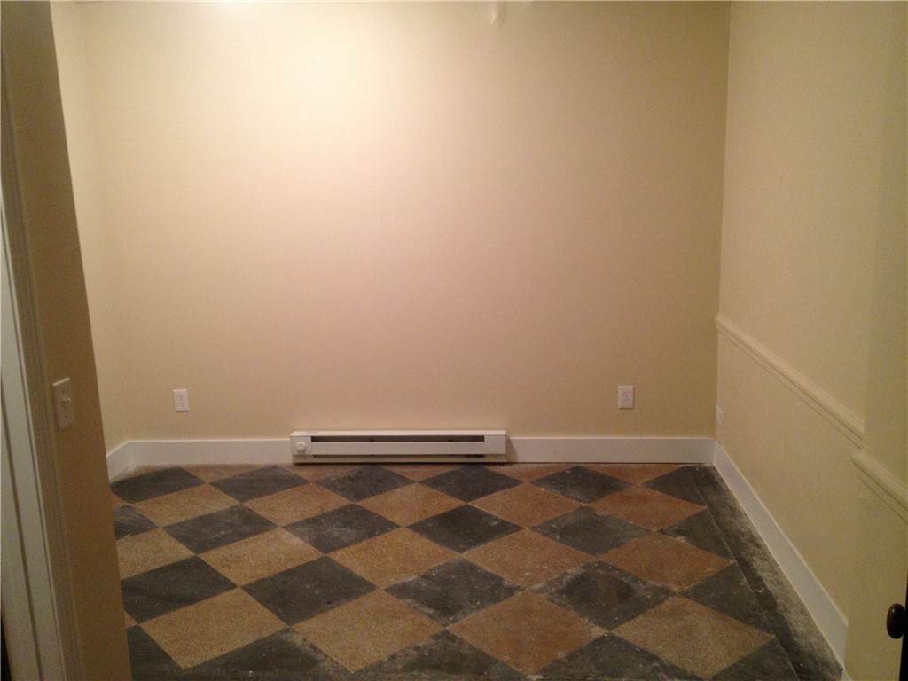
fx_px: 918
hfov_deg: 52.6
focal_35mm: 35
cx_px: 454
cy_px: 340
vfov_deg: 40.7
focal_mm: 4.28
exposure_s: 1/20
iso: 160
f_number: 2.4
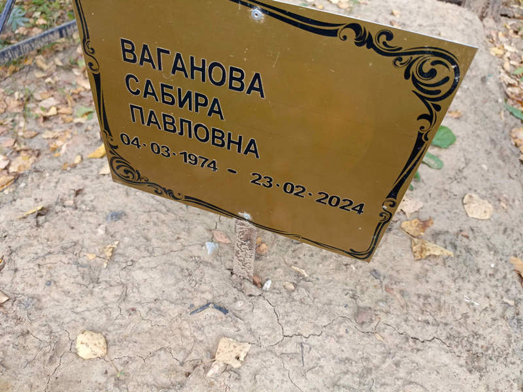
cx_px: 262
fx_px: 378
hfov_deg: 69.4
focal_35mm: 25
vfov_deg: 54.9
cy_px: 196
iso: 263
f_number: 1.69
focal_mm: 4.76
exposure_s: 1/60
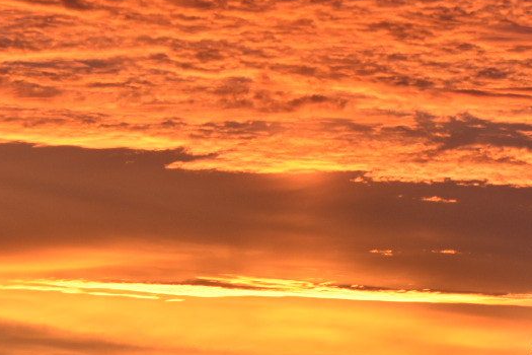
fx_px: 4788
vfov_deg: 4.2
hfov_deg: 6.4
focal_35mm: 324
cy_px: 516
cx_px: 115
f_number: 5
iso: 800
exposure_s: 1/500
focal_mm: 70
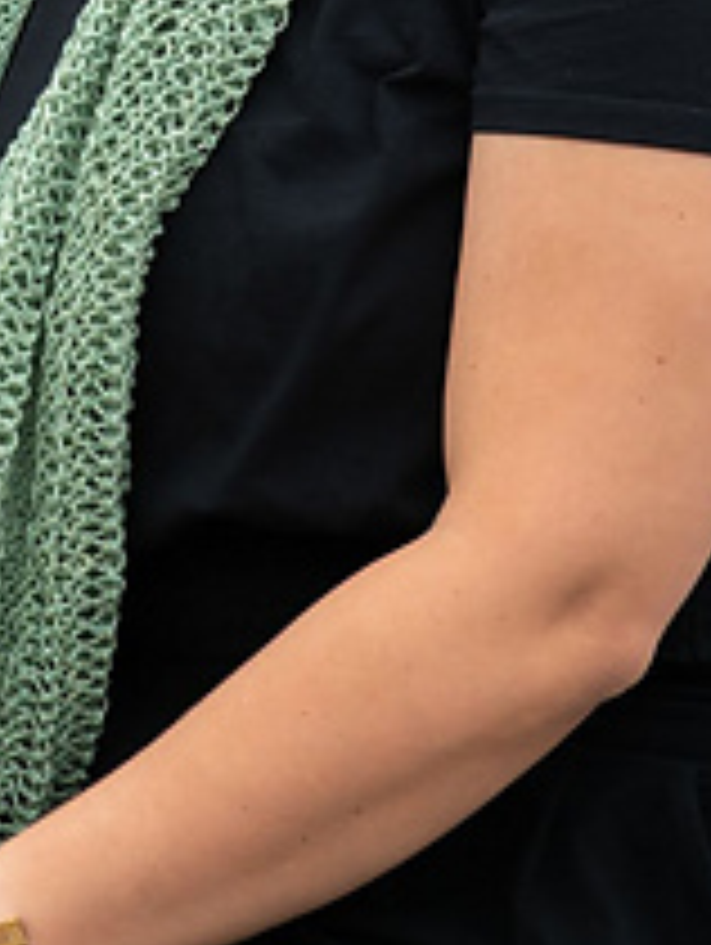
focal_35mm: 424
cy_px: 122
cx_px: 72
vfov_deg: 4.7
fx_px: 11588
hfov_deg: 3.5
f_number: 6.3
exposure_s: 1/320
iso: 200
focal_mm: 145
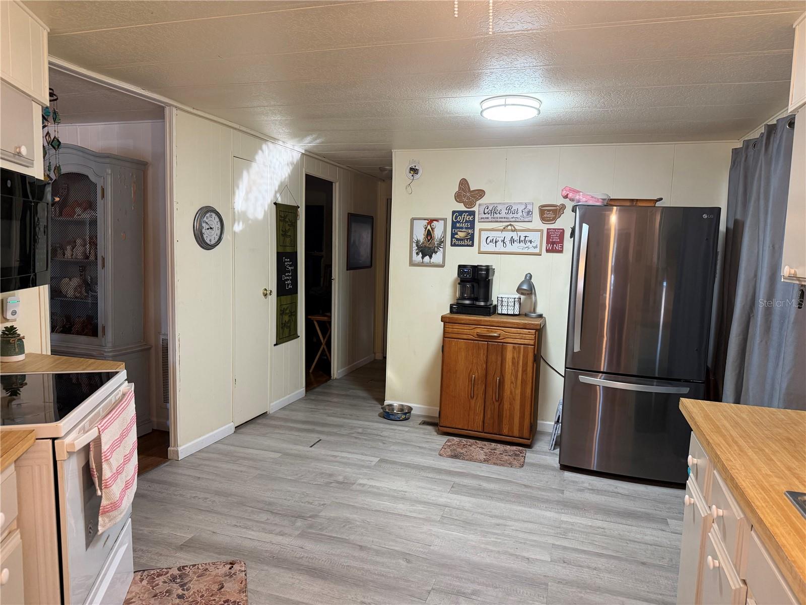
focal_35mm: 24
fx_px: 559
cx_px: 403
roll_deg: -1.3
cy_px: 302
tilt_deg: -6.6
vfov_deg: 56.8
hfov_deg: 71.6
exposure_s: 1/60
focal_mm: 6.76
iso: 250
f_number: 1.78
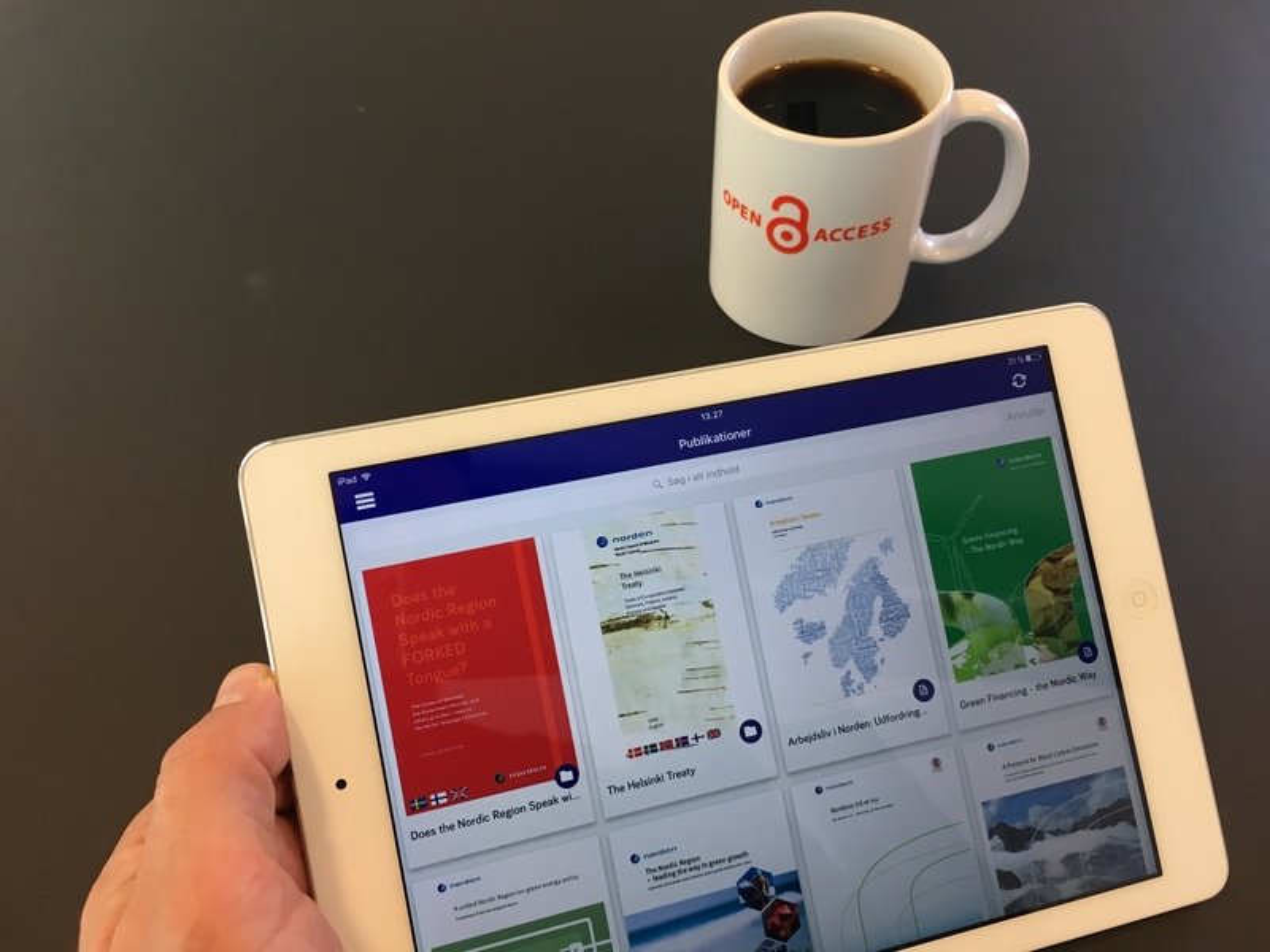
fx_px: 1064
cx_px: 635
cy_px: 476
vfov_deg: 48.2
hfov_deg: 61.7
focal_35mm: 29
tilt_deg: -51.3
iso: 32
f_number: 2.2
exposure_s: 1/33
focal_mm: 4.15
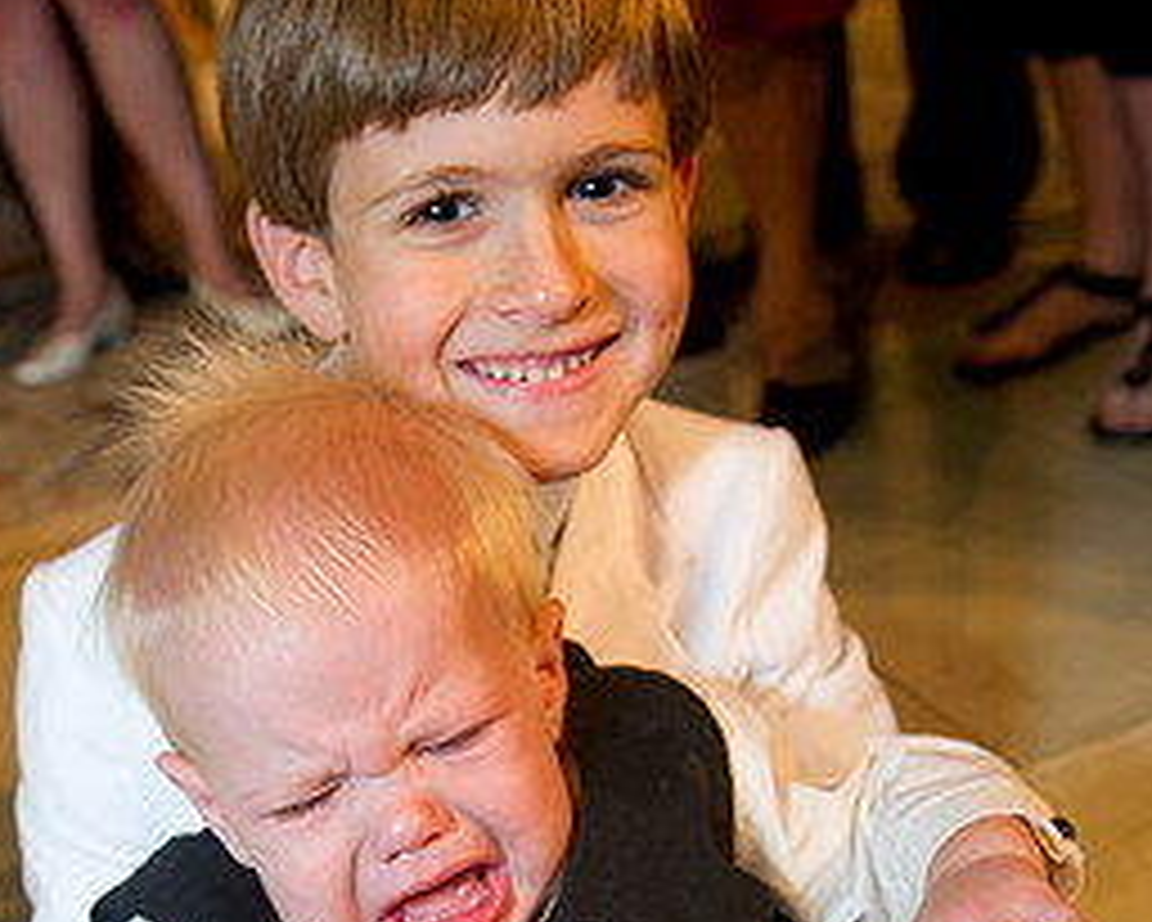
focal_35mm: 51
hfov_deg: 36.6
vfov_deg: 28.9
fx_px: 1739
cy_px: 774
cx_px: 493
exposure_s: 1/125
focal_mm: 31
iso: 1250
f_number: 4.5
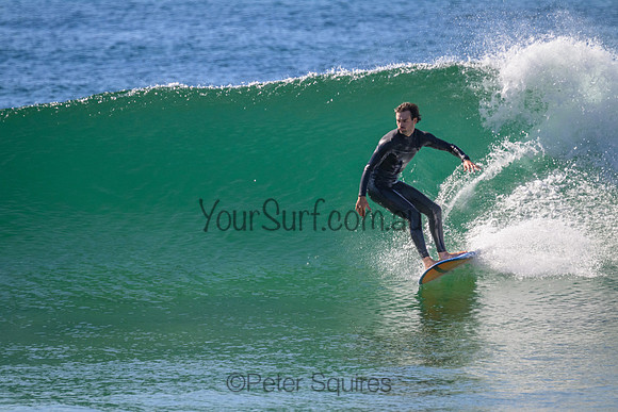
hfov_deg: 2.9
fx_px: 12362
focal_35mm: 720
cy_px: 206
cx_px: 309
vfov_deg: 1.9
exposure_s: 1/2000
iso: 1800
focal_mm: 720
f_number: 11
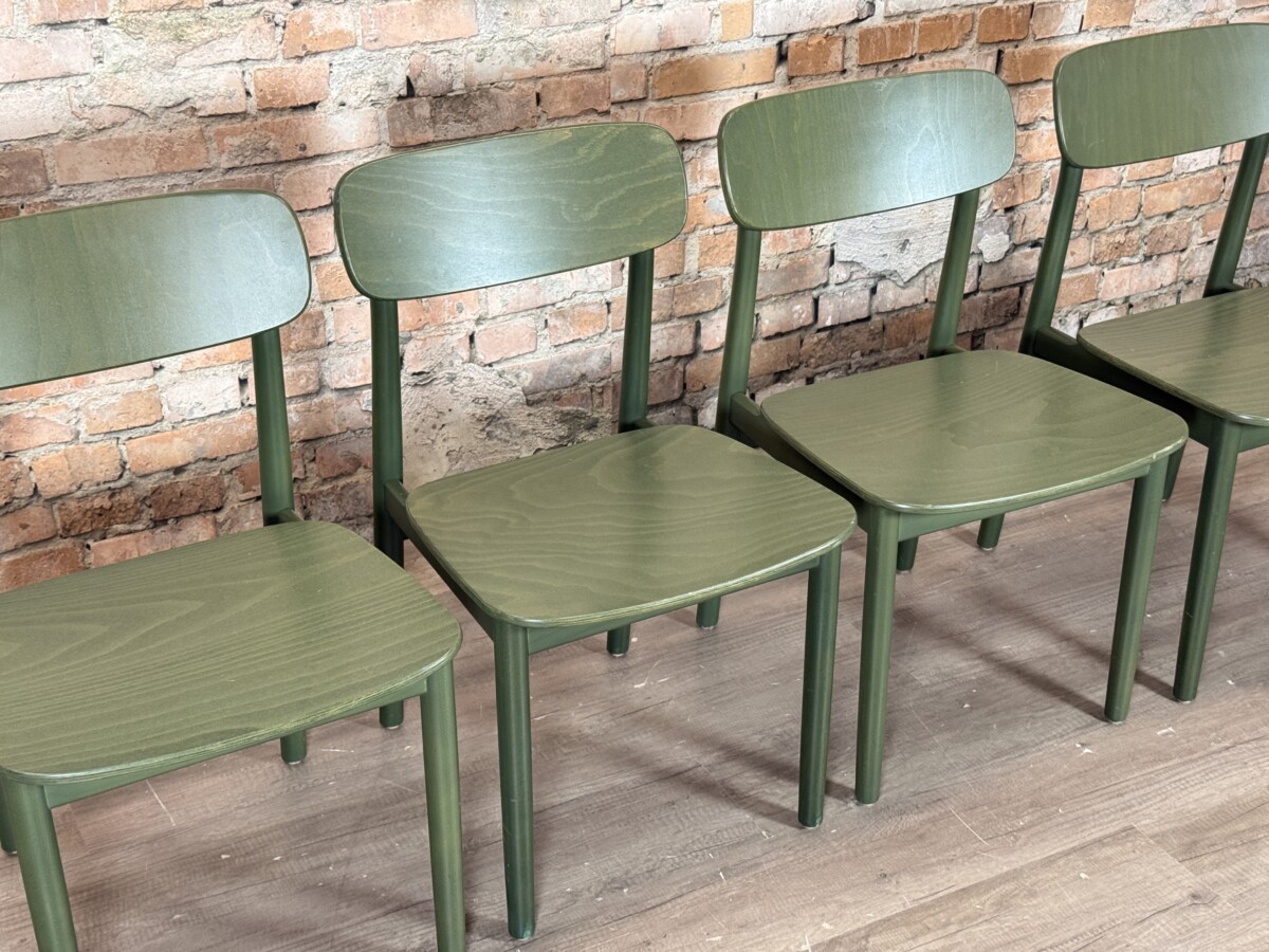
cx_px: 634
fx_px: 1760
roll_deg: +0.2
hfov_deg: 39.7
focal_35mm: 48
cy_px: 476
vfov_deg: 30.3
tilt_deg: -28.2
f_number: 1.78
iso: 125
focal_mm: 6.76
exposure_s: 1/60
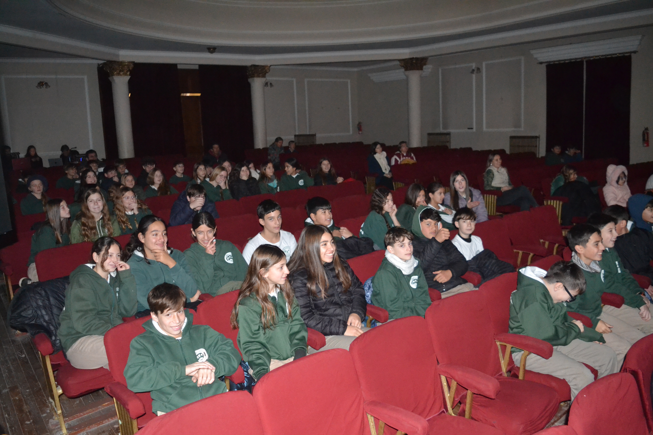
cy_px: 218
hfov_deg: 67.4
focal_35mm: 27
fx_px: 490
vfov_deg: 47.9
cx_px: 326
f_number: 3.5
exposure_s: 1/60
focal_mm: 18
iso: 3200
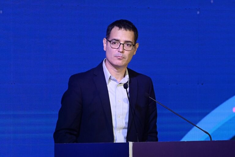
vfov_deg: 5.9
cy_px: 78
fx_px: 1514
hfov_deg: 8.9
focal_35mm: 232
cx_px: 118
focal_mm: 155
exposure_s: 1/250
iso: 1250
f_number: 4.5
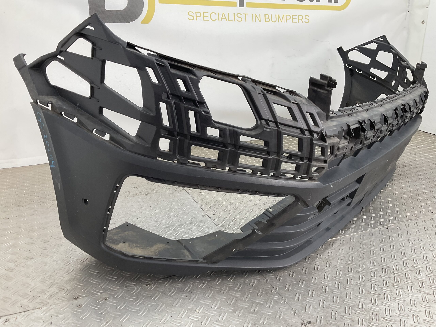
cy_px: 164
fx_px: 365
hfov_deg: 61.7
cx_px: 218
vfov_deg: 48.2
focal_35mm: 29
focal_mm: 3
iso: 25
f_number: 1.8
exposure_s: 1/120
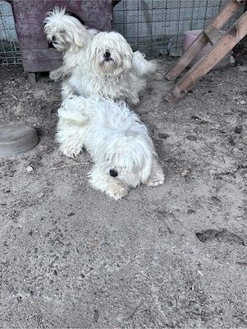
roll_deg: +0.1
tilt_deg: -33.4
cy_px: 164
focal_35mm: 26
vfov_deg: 67.3
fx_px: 247
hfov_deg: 53.1
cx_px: 124
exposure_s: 1/230
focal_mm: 5.7
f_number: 1.5
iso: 40
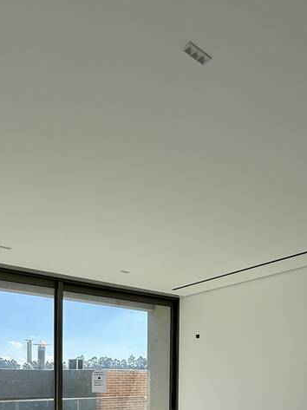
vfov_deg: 48.9
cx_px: 176
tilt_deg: -0.7
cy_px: 389
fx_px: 379
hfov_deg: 44.0
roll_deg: -0.9
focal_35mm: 32
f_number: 2.2
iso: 50
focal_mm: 2.22
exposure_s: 1/1235
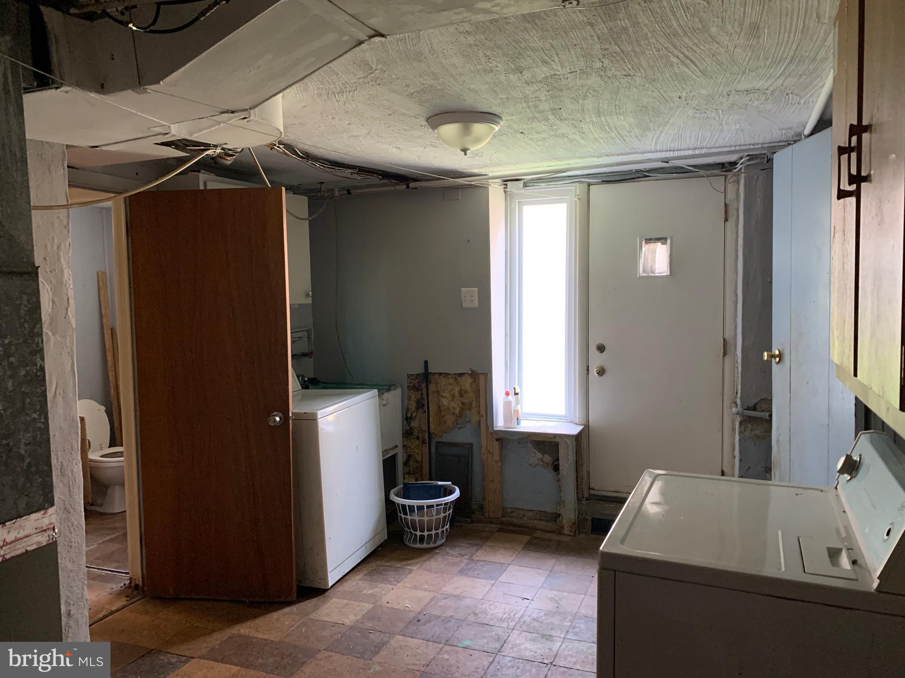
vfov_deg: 53.1
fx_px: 680
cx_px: 452
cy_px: 339
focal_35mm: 26
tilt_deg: -1.7
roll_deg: +0.4
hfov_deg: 67.3
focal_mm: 4.25
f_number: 1.8
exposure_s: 1/60
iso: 320
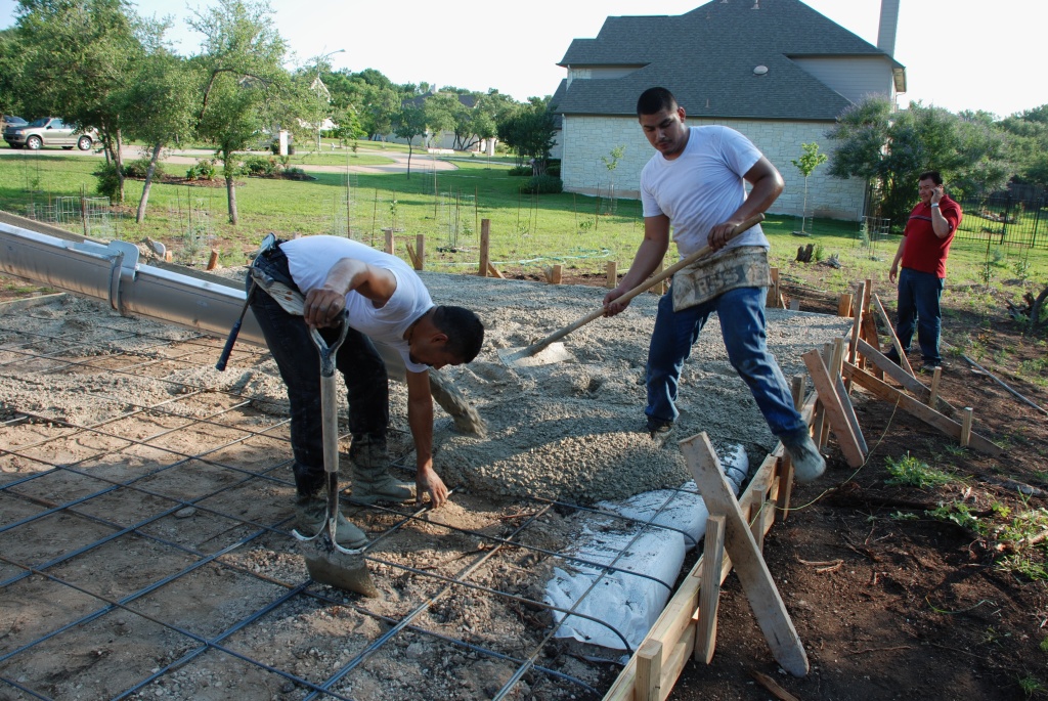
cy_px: 350
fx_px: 874
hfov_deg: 61.9
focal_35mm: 30
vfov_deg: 43.7
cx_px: 524
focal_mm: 20
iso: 110
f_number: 5.6
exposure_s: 1/125
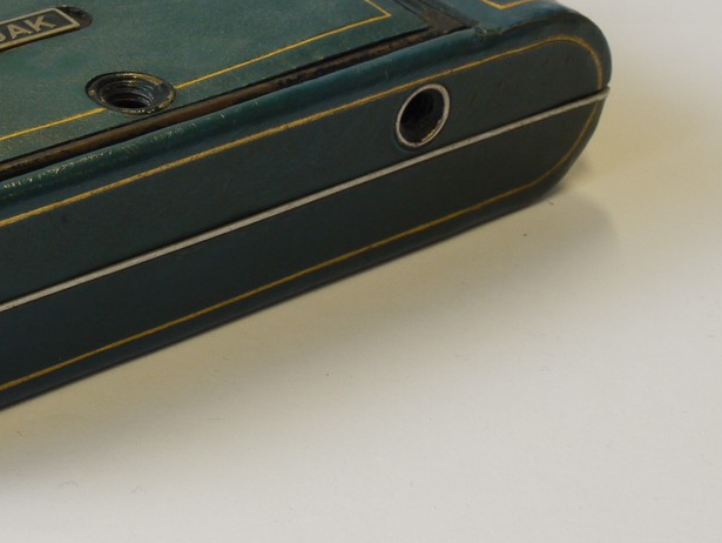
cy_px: 133
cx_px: 127
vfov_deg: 12.6
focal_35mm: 117
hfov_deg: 16.7
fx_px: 2442
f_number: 11
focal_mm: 30
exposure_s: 1/25
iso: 400
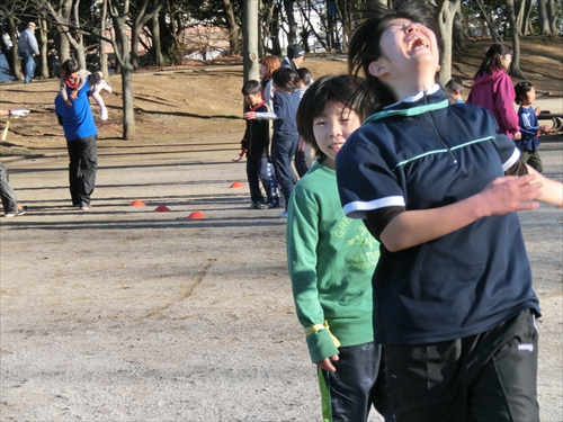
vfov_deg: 13.5
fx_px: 1789
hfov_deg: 17.9
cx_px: 282
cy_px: 211
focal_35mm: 110
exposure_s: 1/200
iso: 80
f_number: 5.4
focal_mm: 19.54
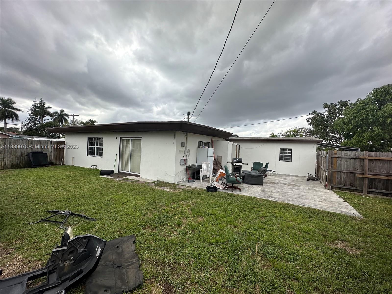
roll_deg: -2.3
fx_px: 159
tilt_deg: -0.5
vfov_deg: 85.7
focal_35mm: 14
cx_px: 196
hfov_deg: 102.1
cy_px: 147
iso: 50
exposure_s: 1/1221
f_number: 2.2
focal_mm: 2.22
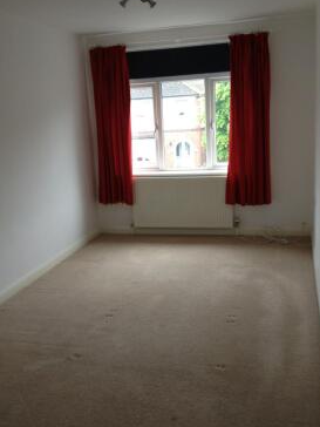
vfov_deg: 44.8
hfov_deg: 34.3
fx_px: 518
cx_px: 155
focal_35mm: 42
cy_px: 206
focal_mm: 4.28
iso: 50
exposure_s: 1/20
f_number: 2.4
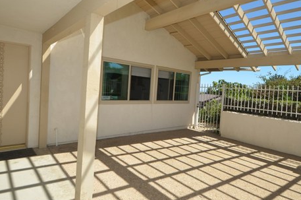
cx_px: 161
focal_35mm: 21
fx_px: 175
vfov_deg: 59.3
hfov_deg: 81.2
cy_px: 94
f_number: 8
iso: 100
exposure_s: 1/200
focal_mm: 10
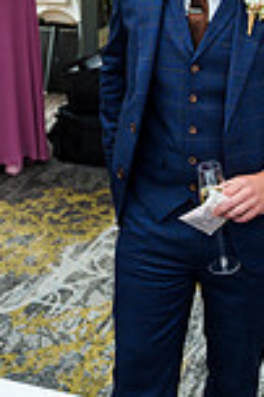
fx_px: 915
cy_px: -73
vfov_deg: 22.6
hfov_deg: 16.4
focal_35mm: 83
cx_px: 178
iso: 800
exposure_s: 1/2500
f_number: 3.5
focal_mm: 28
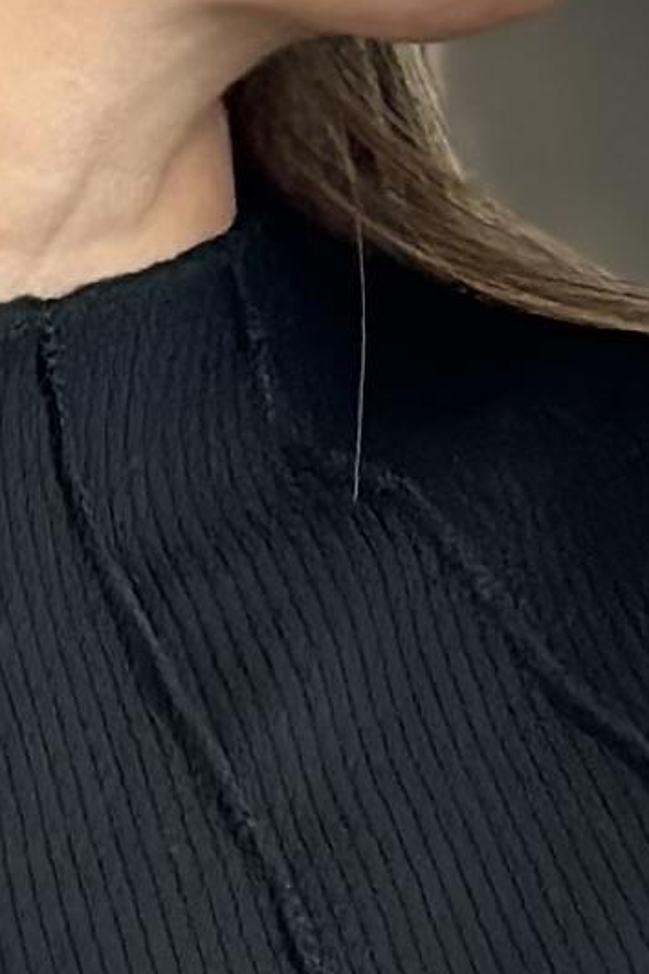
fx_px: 10248
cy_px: 1357
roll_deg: +4.3
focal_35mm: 379
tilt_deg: -18.9
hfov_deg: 3.6
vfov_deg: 5.4
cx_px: 260
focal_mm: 6.86
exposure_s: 1/60
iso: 160
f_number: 1.78
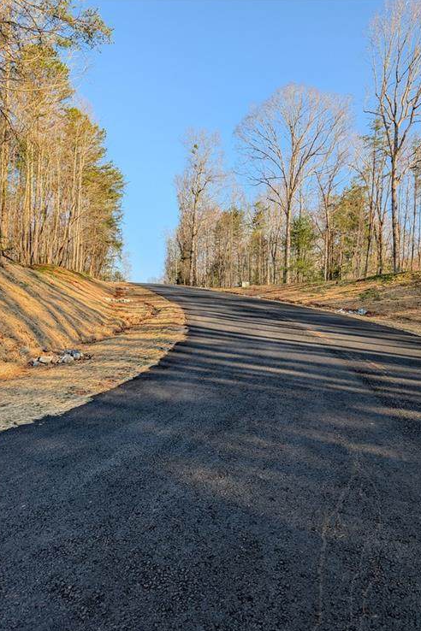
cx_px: 240
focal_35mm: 26
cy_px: 325
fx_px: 456
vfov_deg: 69.4
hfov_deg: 49.4
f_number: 1.68
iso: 22
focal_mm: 6.9
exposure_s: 1/542
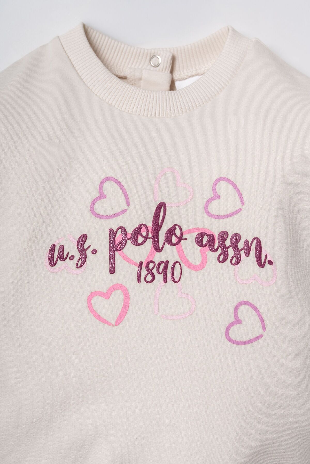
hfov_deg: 27.0
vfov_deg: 39.6
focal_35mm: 50
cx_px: 155
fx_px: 646
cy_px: 232
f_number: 9
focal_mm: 50
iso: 250
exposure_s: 1/125
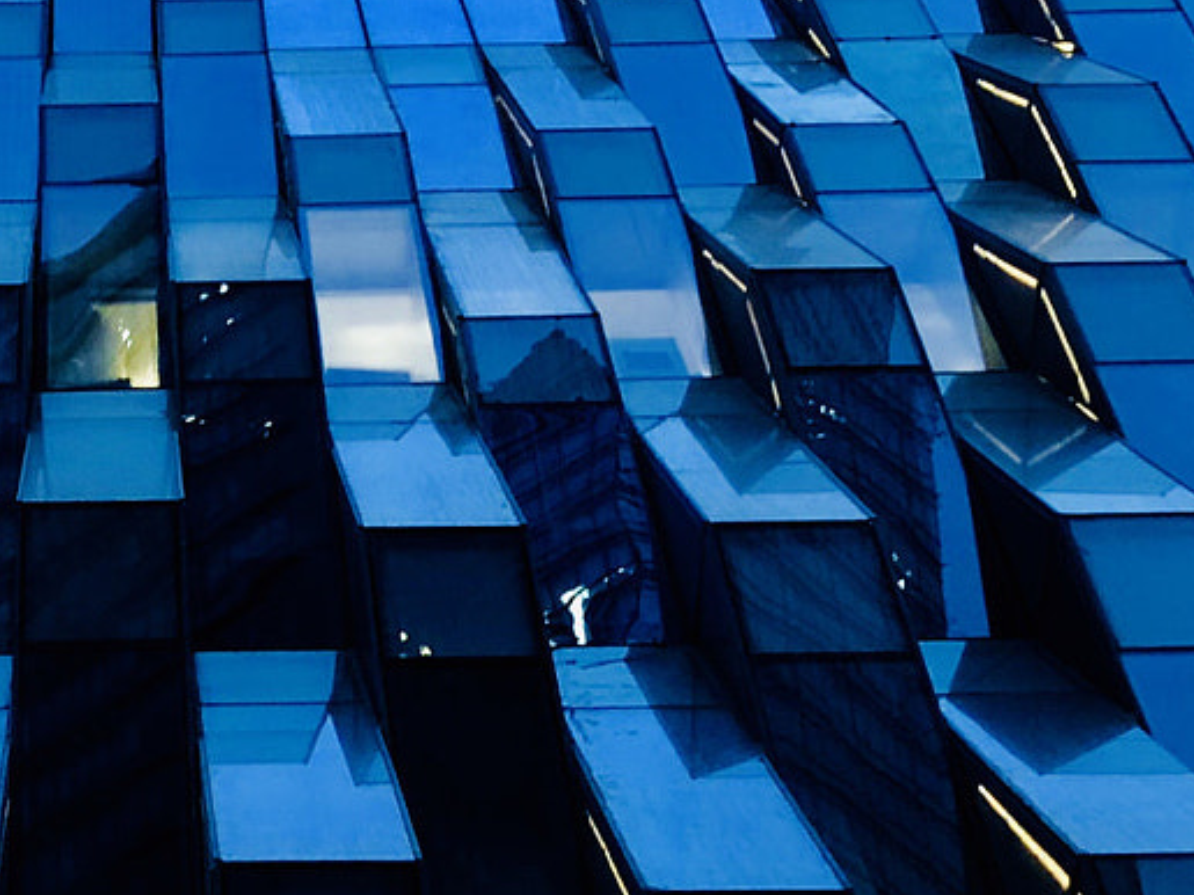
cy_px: 730
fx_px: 3000
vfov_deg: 16.8
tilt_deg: +61.3
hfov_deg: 21.9
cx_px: 74
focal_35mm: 87
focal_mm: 4
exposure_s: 1/17
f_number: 1.8
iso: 50
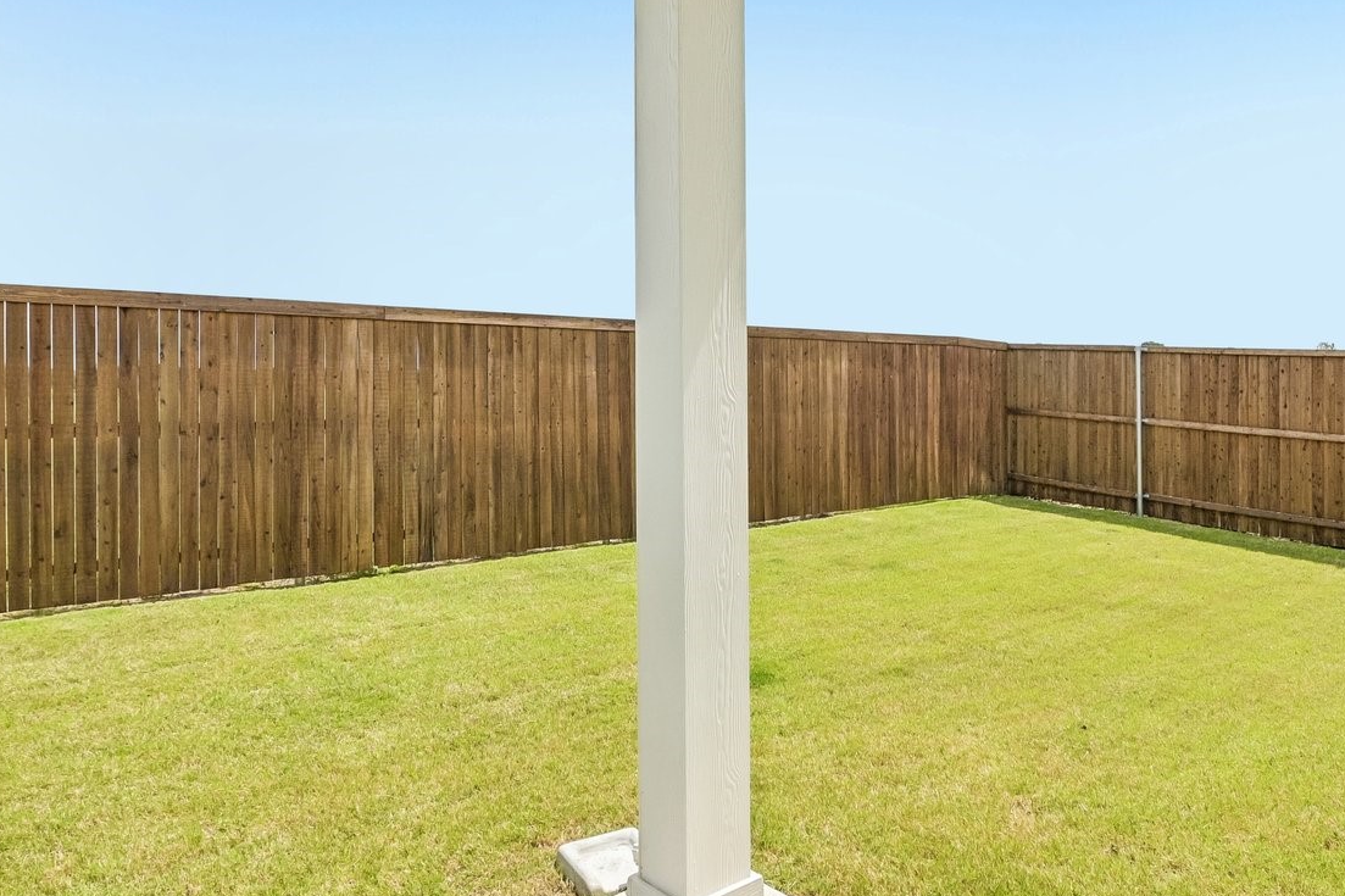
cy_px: 388
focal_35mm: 26
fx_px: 971
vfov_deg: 49.4
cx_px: 844
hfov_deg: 68.3
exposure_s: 1/2000
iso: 400
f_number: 8
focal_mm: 14
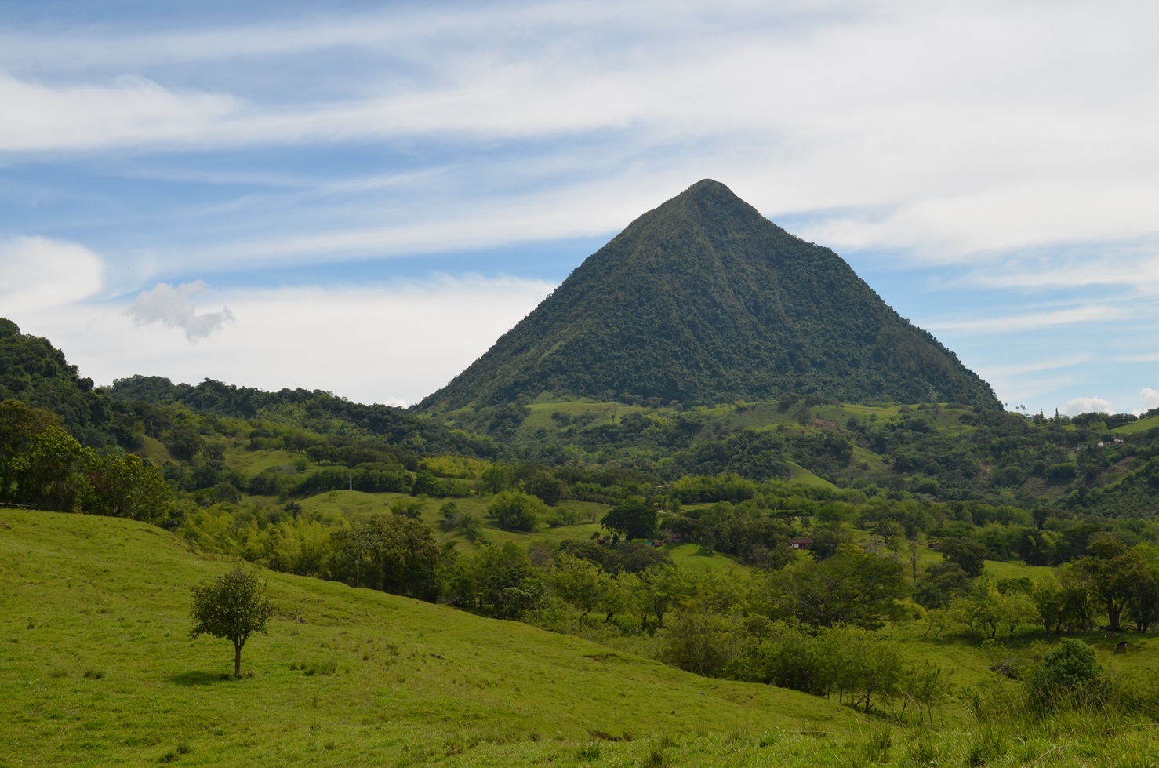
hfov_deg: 45.0
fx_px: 1398
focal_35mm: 44
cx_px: 580
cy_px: 384
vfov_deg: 30.7
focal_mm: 29
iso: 100
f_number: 9
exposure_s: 1/320
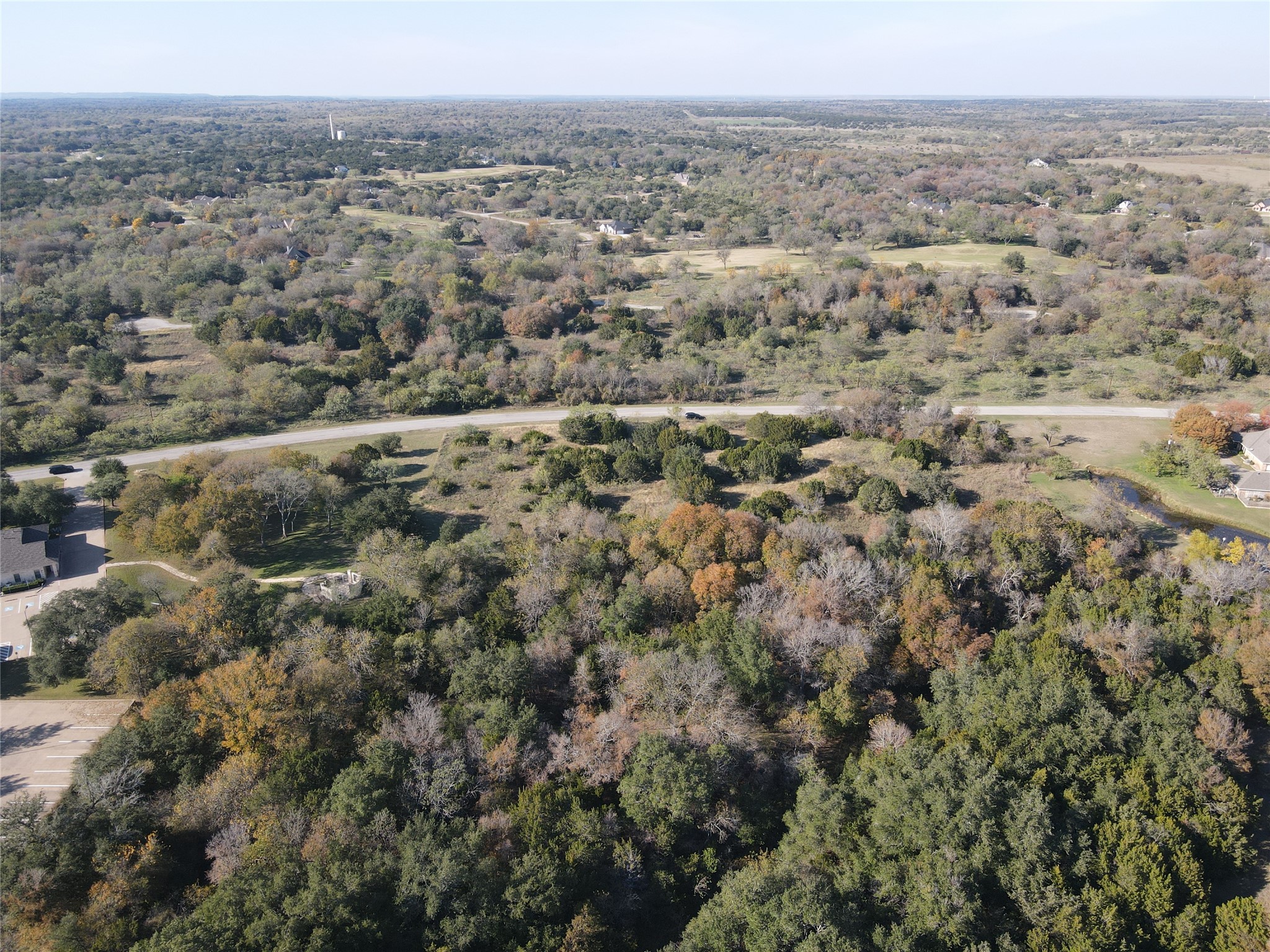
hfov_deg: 71.6
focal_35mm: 24
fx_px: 881
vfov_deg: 56.8
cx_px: 635
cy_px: 476
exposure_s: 1/320
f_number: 2.8
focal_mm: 4.5
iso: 100
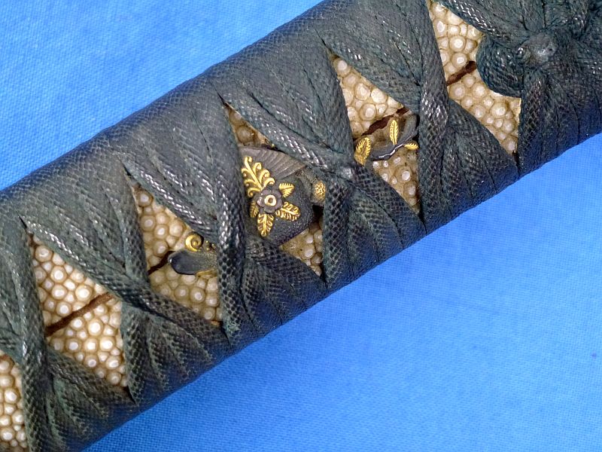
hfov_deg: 18.9
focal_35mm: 104
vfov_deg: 14.2
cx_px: 301
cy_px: 226
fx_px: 1809
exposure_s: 1/40
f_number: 5
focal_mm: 18.7
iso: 400
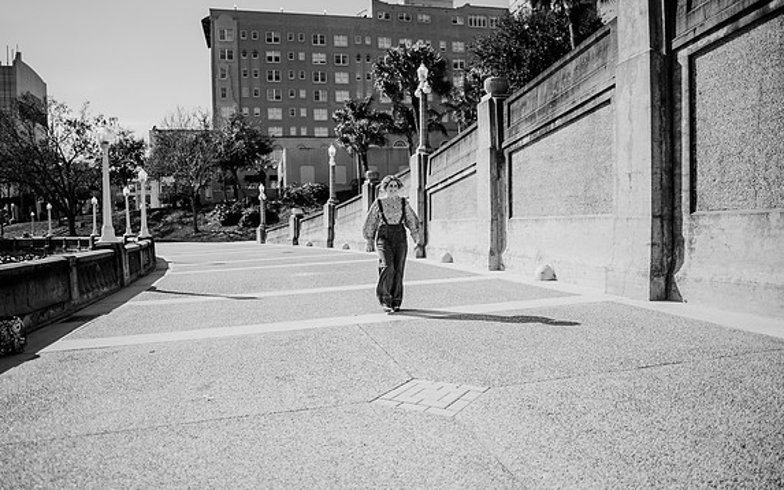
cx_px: 389
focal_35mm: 25
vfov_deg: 49.3
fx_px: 534
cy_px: 237
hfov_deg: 72.6
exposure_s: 1/2500
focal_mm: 24
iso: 100
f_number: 2
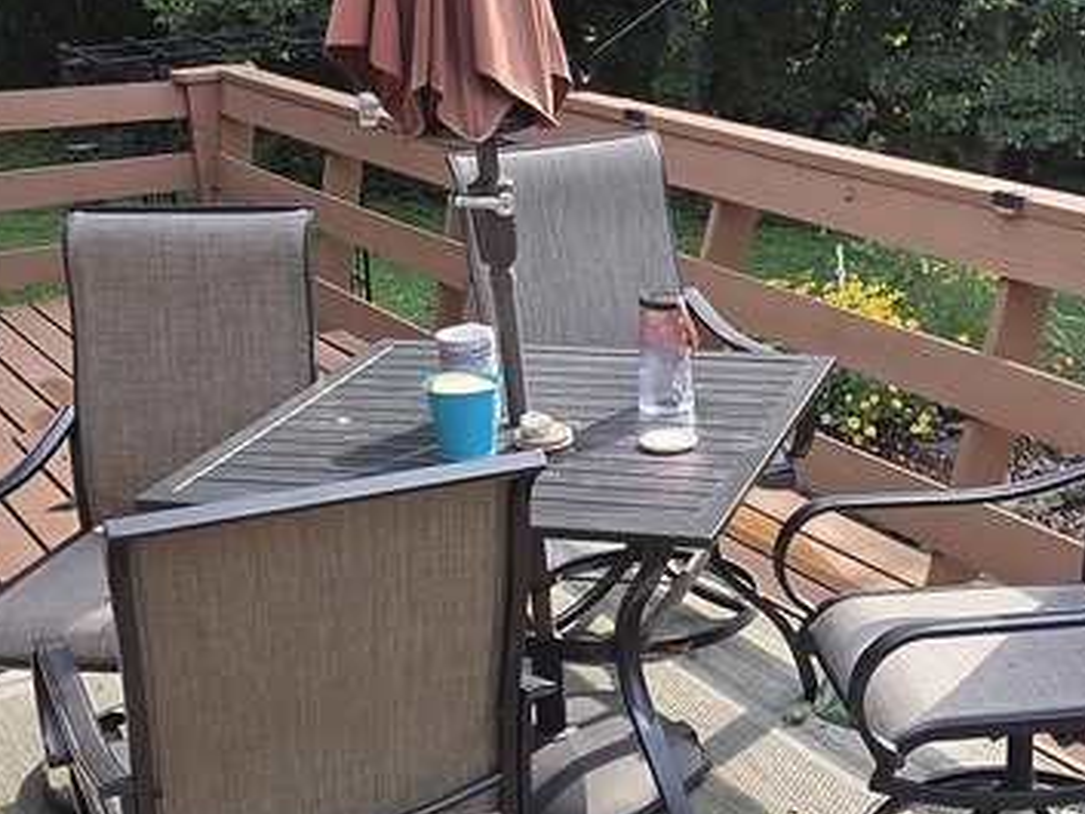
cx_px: 811
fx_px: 1662
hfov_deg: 35.4
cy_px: 541
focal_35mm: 53
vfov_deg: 27.4
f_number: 2.2
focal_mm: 2.2
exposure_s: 1/529
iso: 100
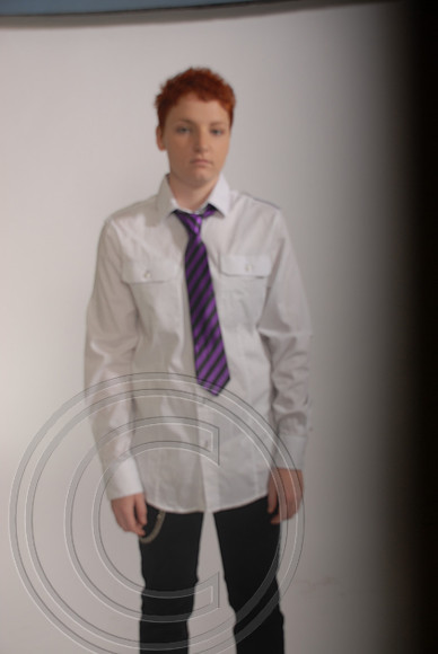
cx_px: 219
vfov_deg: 42.3
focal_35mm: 46
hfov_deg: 29.0
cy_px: 327
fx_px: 847
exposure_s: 1/250
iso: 100
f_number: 5.6
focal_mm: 31
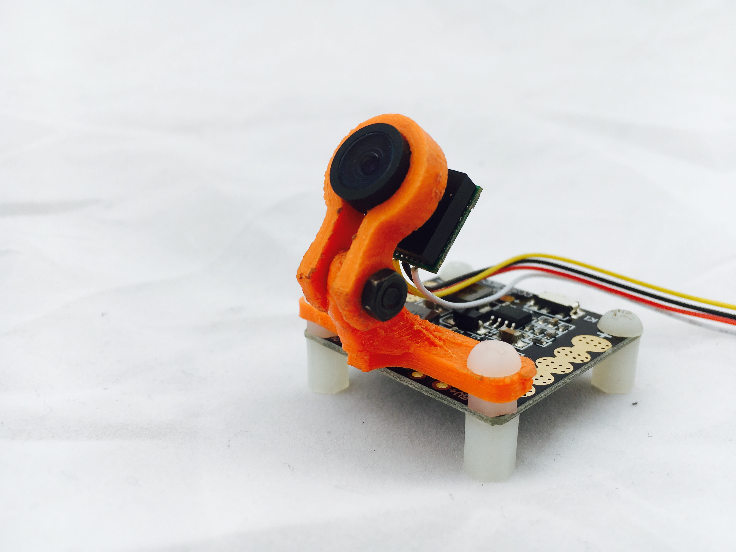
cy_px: 280
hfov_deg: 56.8
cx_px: 384
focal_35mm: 32
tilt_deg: -20.2
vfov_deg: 44.2
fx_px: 680
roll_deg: +1.0
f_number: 2.2
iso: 25
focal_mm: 4.15
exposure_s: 1/905
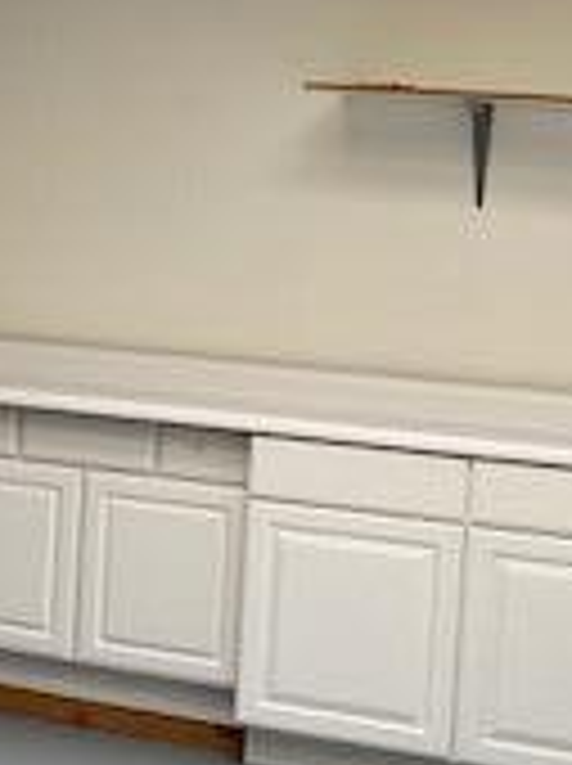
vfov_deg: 20.0
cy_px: 238
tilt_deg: -0.7
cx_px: -405
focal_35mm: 98
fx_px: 2165
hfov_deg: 13.7
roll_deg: -3.5
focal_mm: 4.25
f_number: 1.8
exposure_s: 1/120
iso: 64
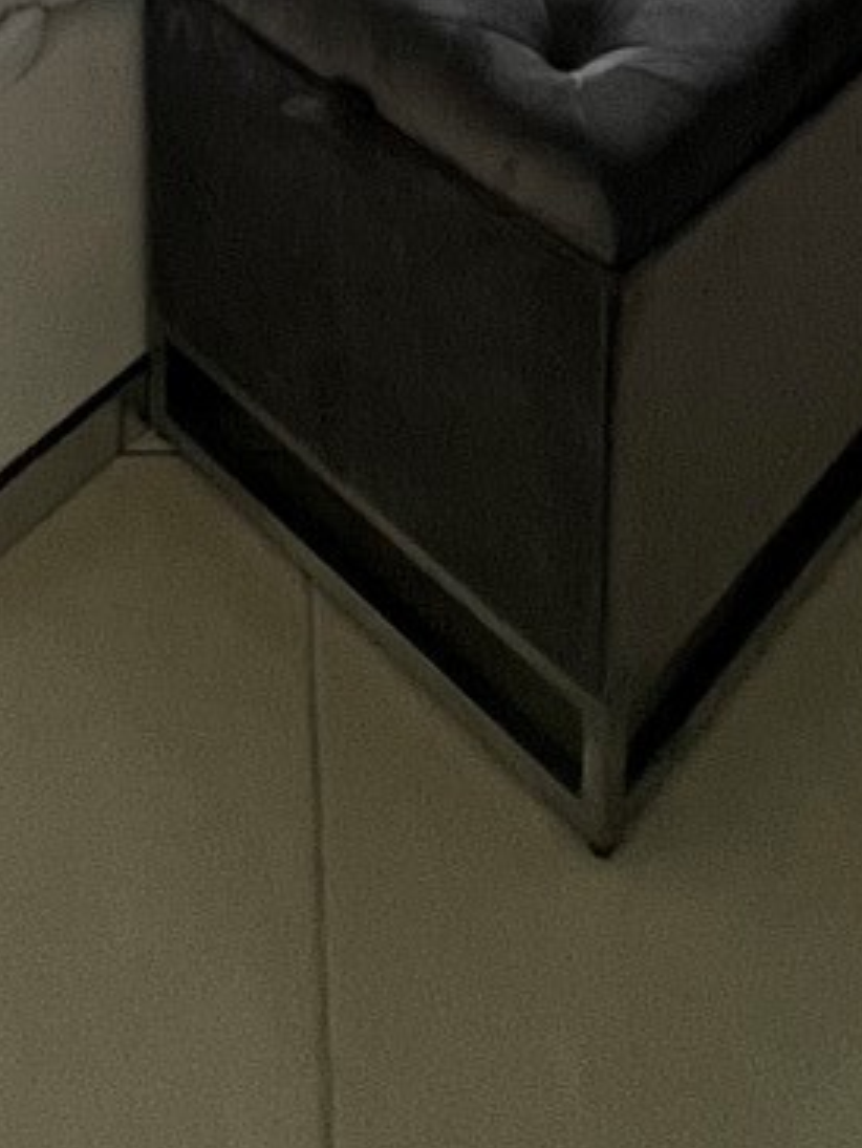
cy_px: -1063
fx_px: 1891
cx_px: 217
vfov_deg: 20.1
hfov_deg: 25.4
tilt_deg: -8.1
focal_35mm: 57
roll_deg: +1.0
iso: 200
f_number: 1.8
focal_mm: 1.57
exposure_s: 1/99
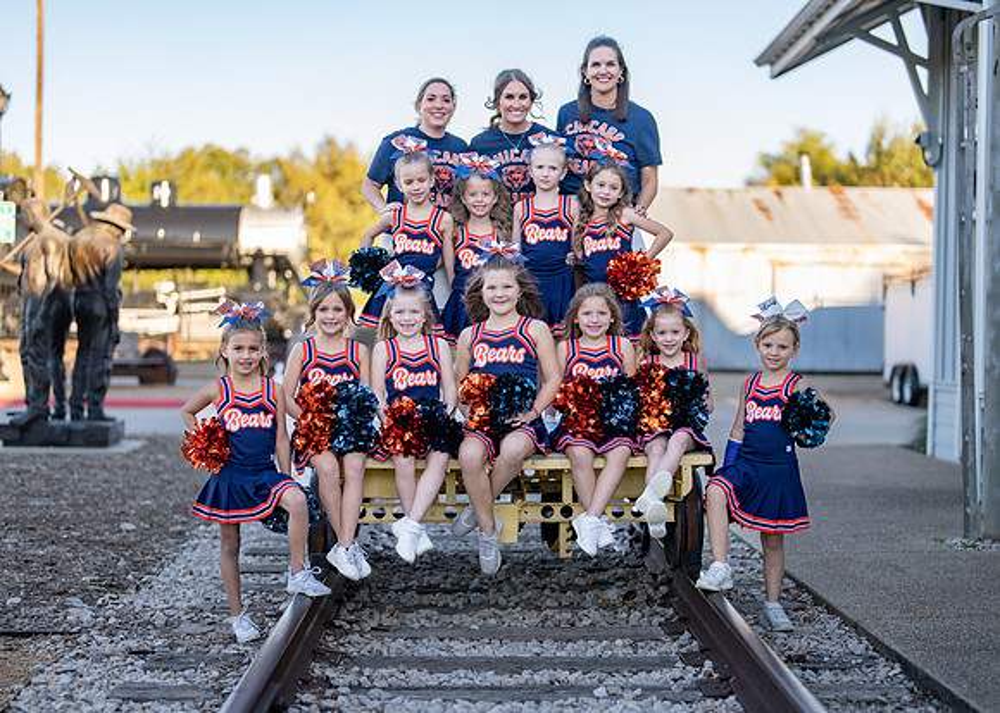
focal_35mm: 59
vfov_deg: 24.2
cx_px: 533
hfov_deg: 33.4
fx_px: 1664
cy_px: 395
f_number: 1.2
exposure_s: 1/1250
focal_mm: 50
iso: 100
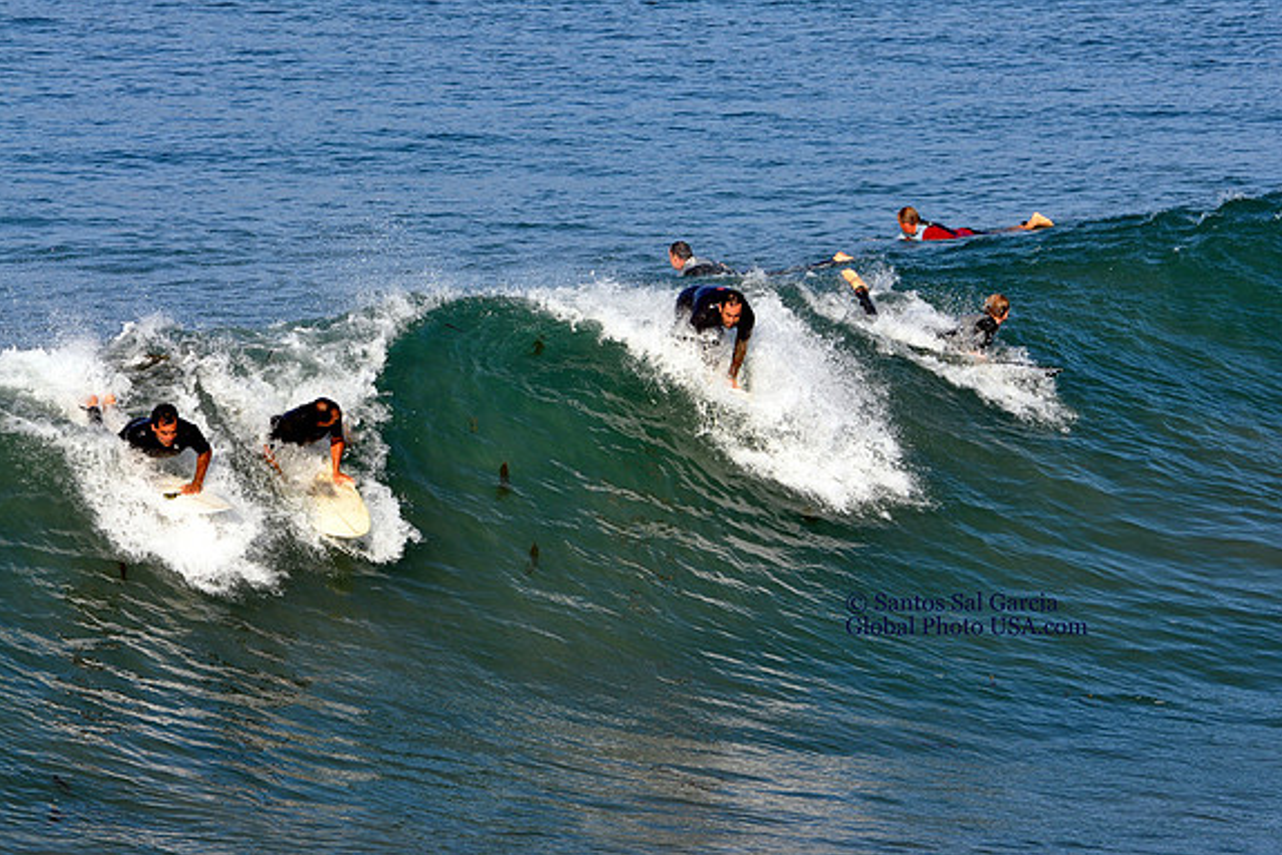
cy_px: 428
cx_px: 643
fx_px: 8353
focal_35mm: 235
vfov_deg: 5.9
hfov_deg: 8.8
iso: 200
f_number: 7.1
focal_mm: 155
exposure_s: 1/800
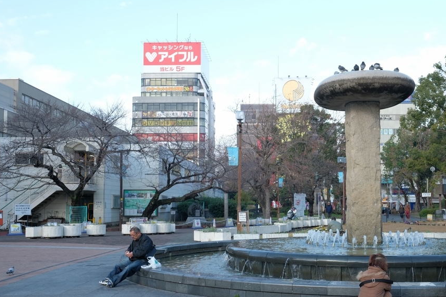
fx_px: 520
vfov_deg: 31.8
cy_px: 175
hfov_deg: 46.2
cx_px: 262
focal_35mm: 42
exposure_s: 1/125
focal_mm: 23
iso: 200
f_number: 5.6
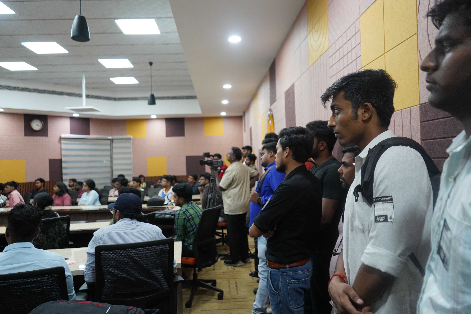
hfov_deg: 65.5
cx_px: 236
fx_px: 366
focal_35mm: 28
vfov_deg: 46.4
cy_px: 157
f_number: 3.5
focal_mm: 28
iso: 3200
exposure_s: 1/400
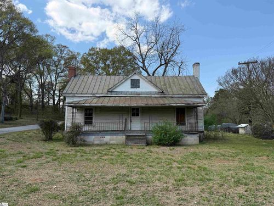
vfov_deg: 56.8
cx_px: 137
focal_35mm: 24
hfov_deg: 71.6
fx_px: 190
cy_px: 103
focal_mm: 6.76
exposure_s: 1/2907
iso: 100
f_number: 1.78
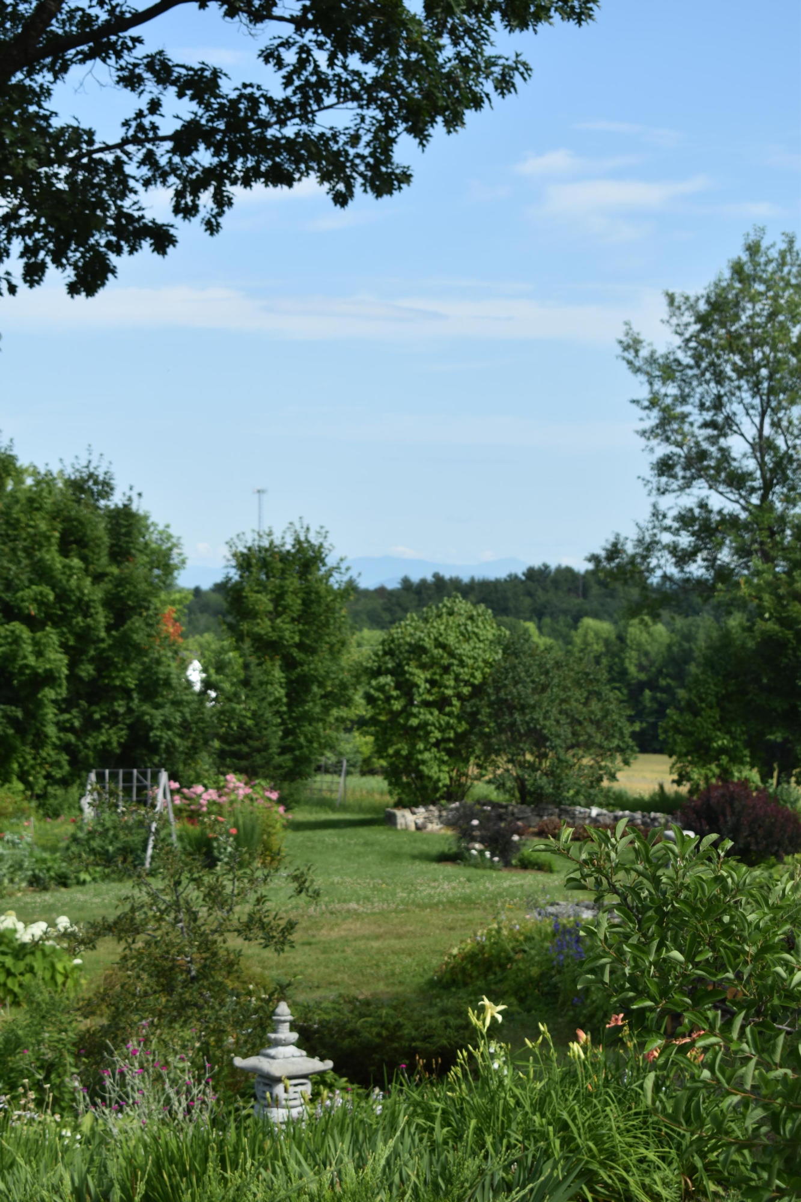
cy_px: 601
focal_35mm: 82
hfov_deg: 16.6
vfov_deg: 24.6
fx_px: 2754
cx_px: 400
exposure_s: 1/200
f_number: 7.1
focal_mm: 55
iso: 100
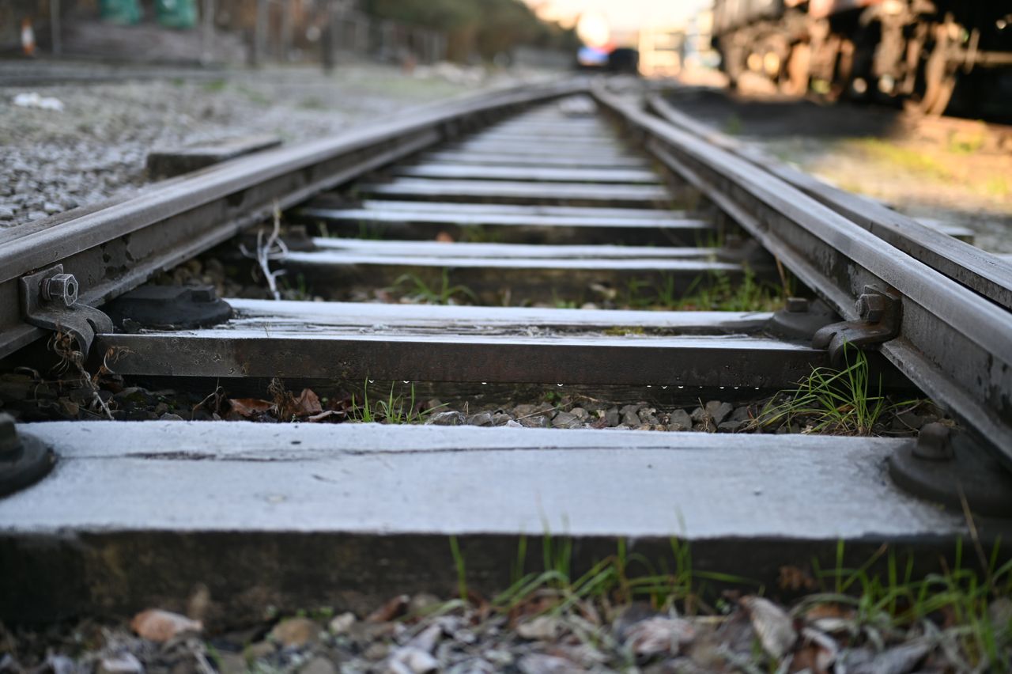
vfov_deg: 37.8
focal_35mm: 35
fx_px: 983
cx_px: 506
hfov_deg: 54.5
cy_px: 337
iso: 100
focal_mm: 35
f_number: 1.2
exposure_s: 1/2000
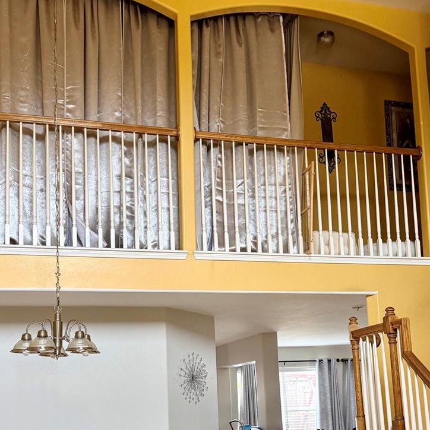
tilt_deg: +8.7
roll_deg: +1.8
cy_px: 305
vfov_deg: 36.9
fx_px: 632
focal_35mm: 45
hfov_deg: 37.5
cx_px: 229
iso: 200
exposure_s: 1/120
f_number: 1.78
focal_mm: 6.76
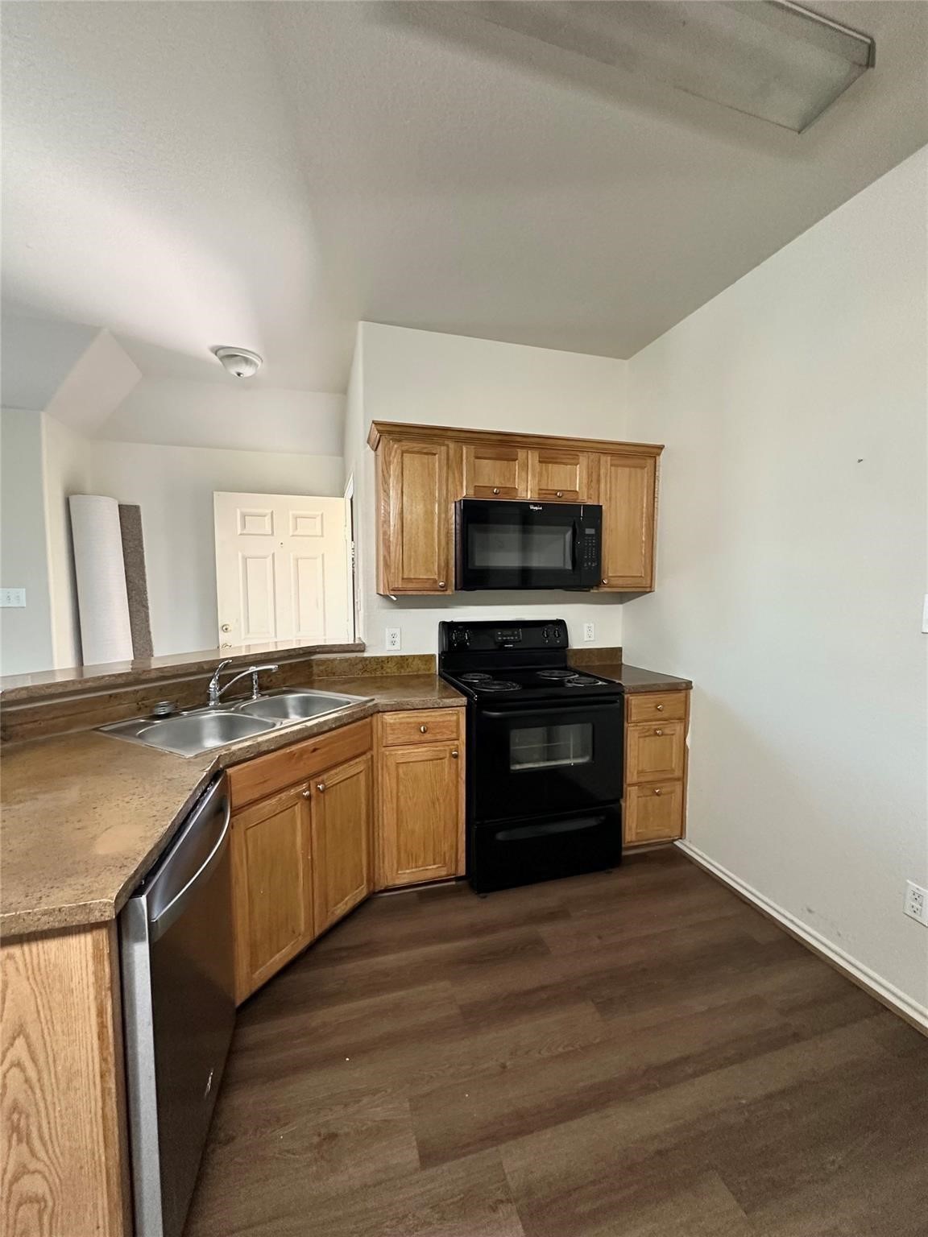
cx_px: 464
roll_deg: -0.2
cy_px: 618
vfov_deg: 102.1
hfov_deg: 85.7
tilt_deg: -3.9
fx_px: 500
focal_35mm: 14
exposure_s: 1/60
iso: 500
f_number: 2.2
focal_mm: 2.22
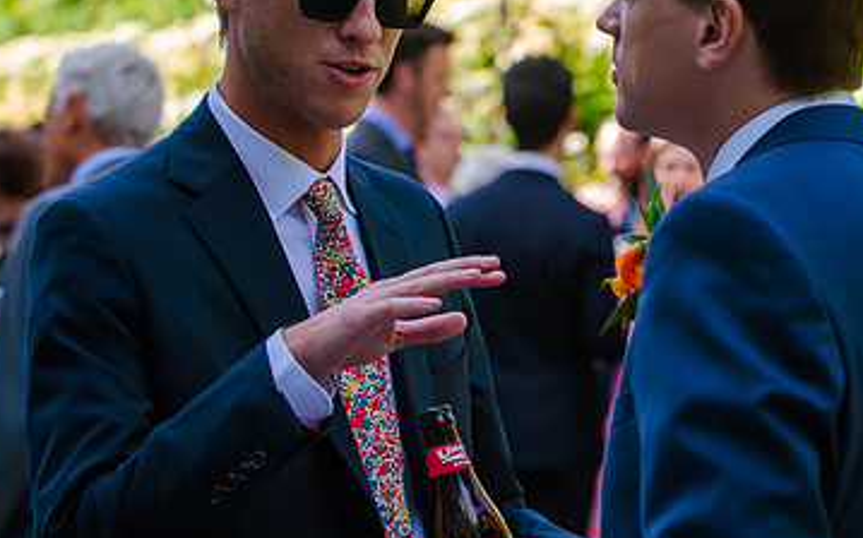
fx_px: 3526
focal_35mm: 150
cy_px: 180
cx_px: 626
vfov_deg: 8.7
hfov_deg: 13.9
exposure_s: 1/400
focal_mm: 75
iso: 400
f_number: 4
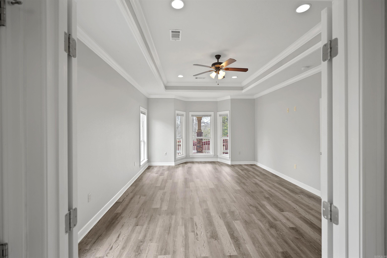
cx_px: 194
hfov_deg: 96.7
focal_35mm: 16
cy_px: 129
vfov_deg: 73.7
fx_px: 172
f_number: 4
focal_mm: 16
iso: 200
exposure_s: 1/13
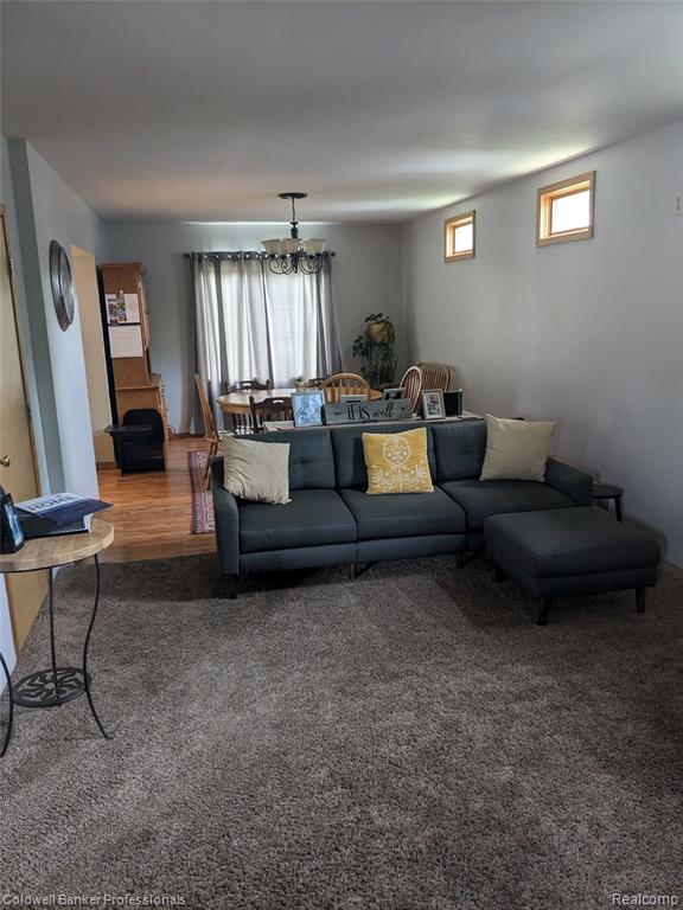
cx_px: 342
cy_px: 455
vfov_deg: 65.3
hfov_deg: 51.4
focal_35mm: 27
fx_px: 710
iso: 151
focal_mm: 4.38
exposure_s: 1/24
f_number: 1.73
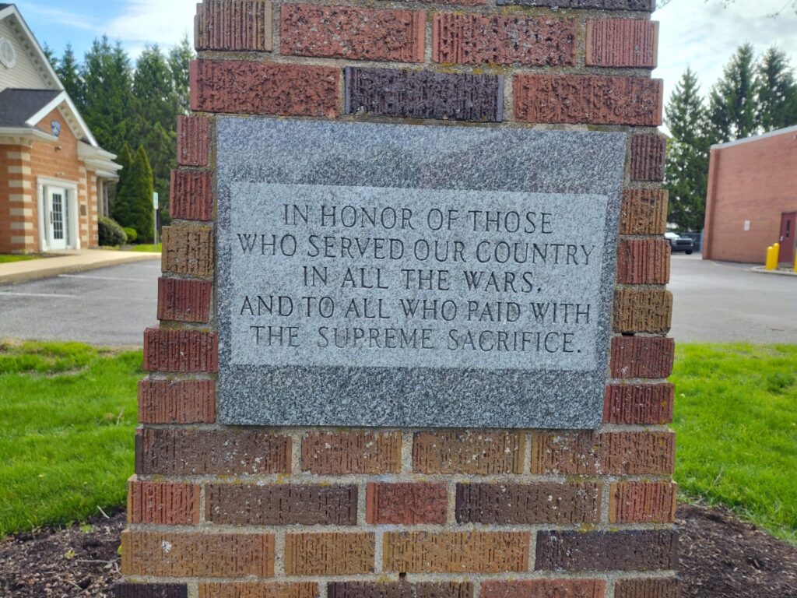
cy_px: 299
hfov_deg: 73.9
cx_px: 398
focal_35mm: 23
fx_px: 530
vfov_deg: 58.9
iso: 100
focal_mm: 5.56
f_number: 1.8
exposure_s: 1/498
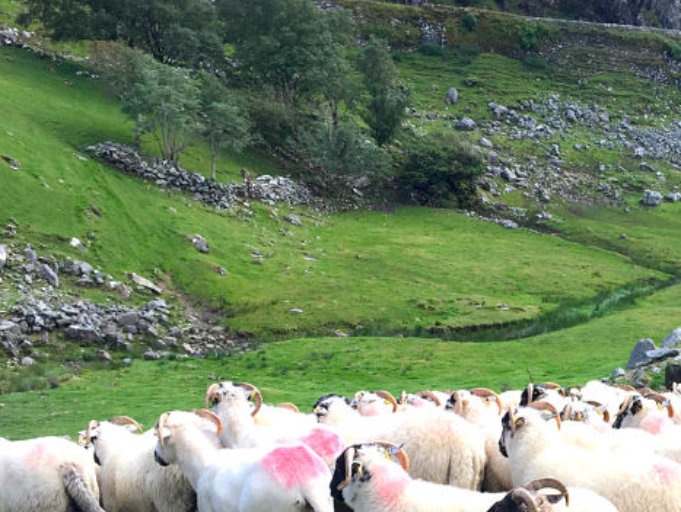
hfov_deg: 33.5
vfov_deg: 26.5
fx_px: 1063
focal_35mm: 54
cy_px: 424
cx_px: 620
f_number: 2.2
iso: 32
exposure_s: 1/950
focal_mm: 4.15
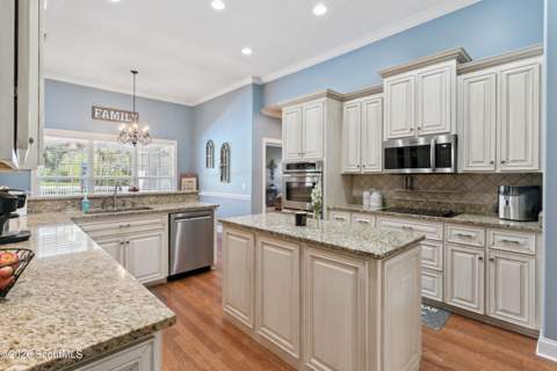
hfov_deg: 93.3
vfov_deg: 70.4
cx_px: 278
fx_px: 263
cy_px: 186
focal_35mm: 17
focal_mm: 17
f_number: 8
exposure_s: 1/6
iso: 250
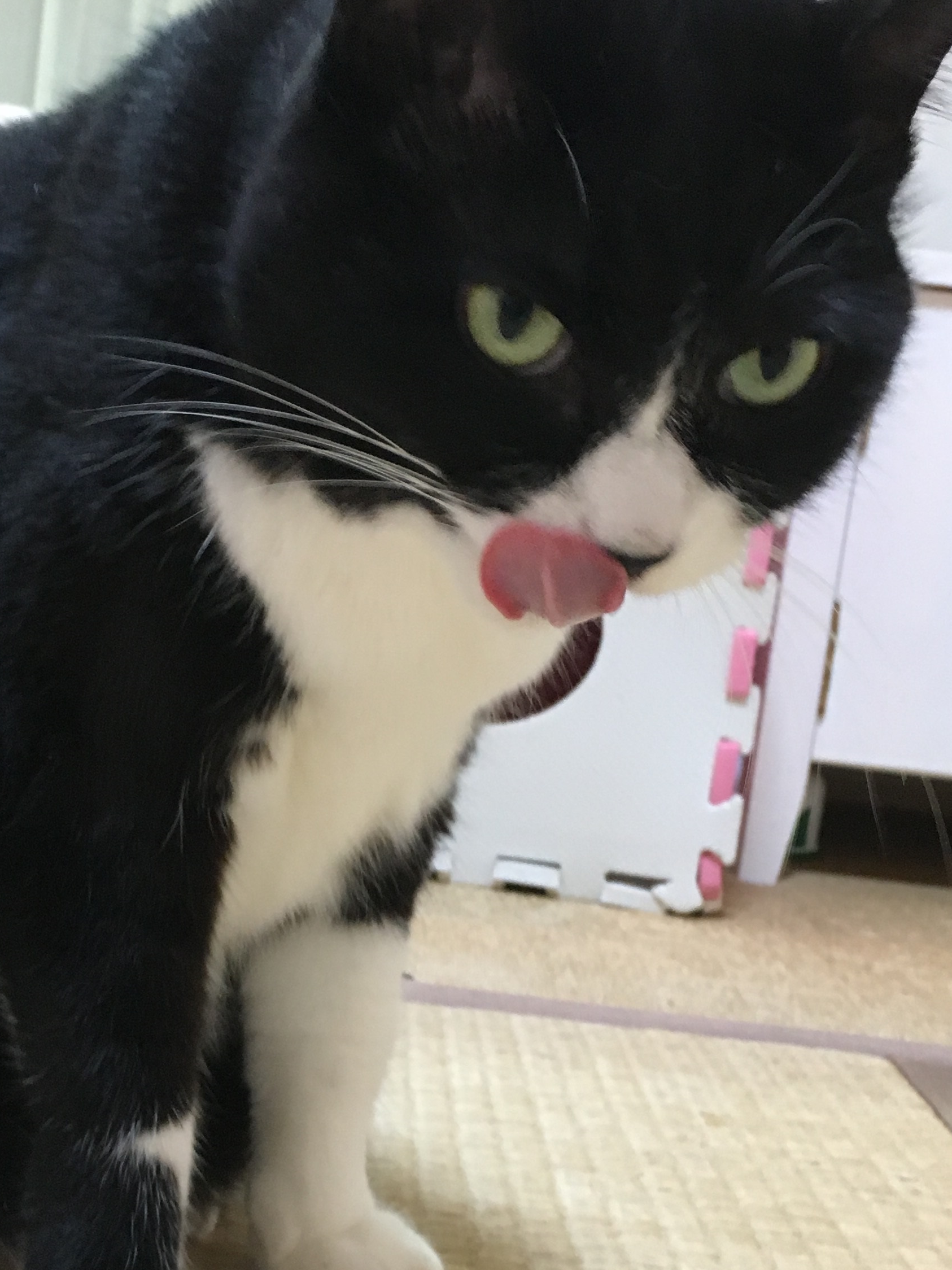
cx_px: 369
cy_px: 803
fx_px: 1907
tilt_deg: -9.4
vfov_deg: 36.6
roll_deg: -7.8
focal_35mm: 52
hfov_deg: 27.9
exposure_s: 1/24
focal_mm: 4.15
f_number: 2.2
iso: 200
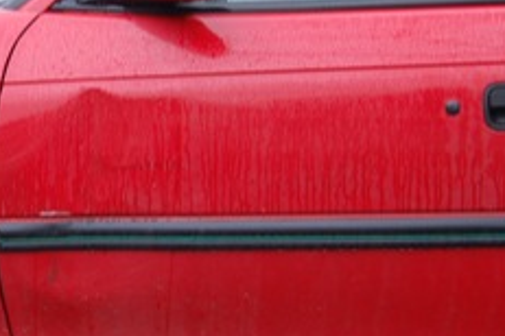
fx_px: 1338
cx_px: 9
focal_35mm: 95
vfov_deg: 14.3
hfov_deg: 20.7
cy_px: 110
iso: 200
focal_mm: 23
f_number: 3.8
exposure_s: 1/40
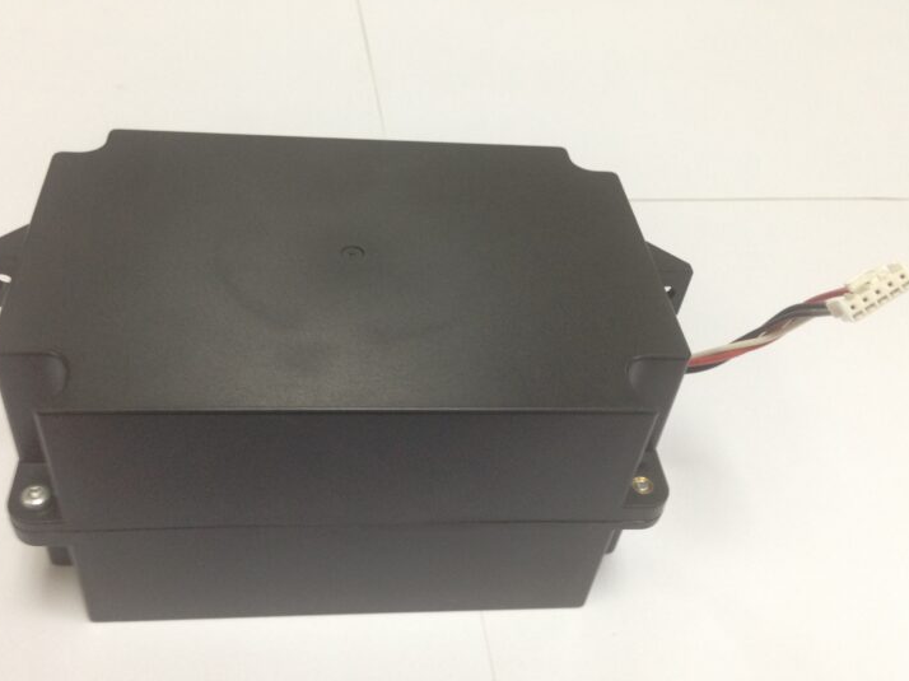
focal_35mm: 37
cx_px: 429
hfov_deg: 50.1
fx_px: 971
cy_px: 370
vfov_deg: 38.6
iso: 100
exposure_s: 1/20
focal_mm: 4.12
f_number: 2.4
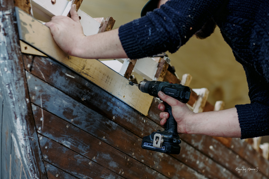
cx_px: 132
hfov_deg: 23.4
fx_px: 650
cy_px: 88
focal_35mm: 87
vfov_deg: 15.7
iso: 1250
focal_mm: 85
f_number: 2.8
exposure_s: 1/160
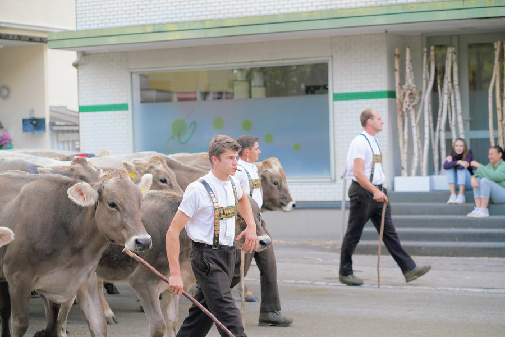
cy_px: 168
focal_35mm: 85
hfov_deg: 23.9
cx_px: 252
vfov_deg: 16.1
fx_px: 1192
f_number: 3.5
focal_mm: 85
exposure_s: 1/1250
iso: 800
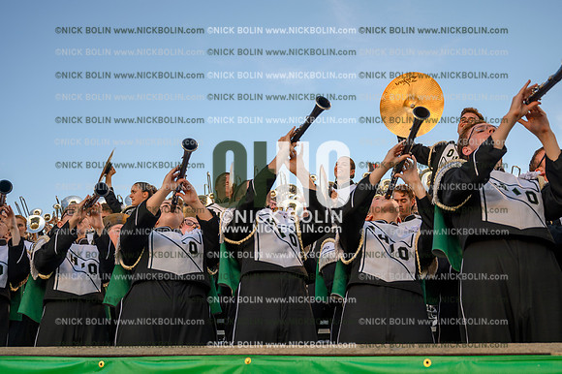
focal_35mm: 41
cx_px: 281
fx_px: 640
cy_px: 187
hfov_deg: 47.4
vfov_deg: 32.6
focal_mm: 41
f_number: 4
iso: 100
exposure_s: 1/125
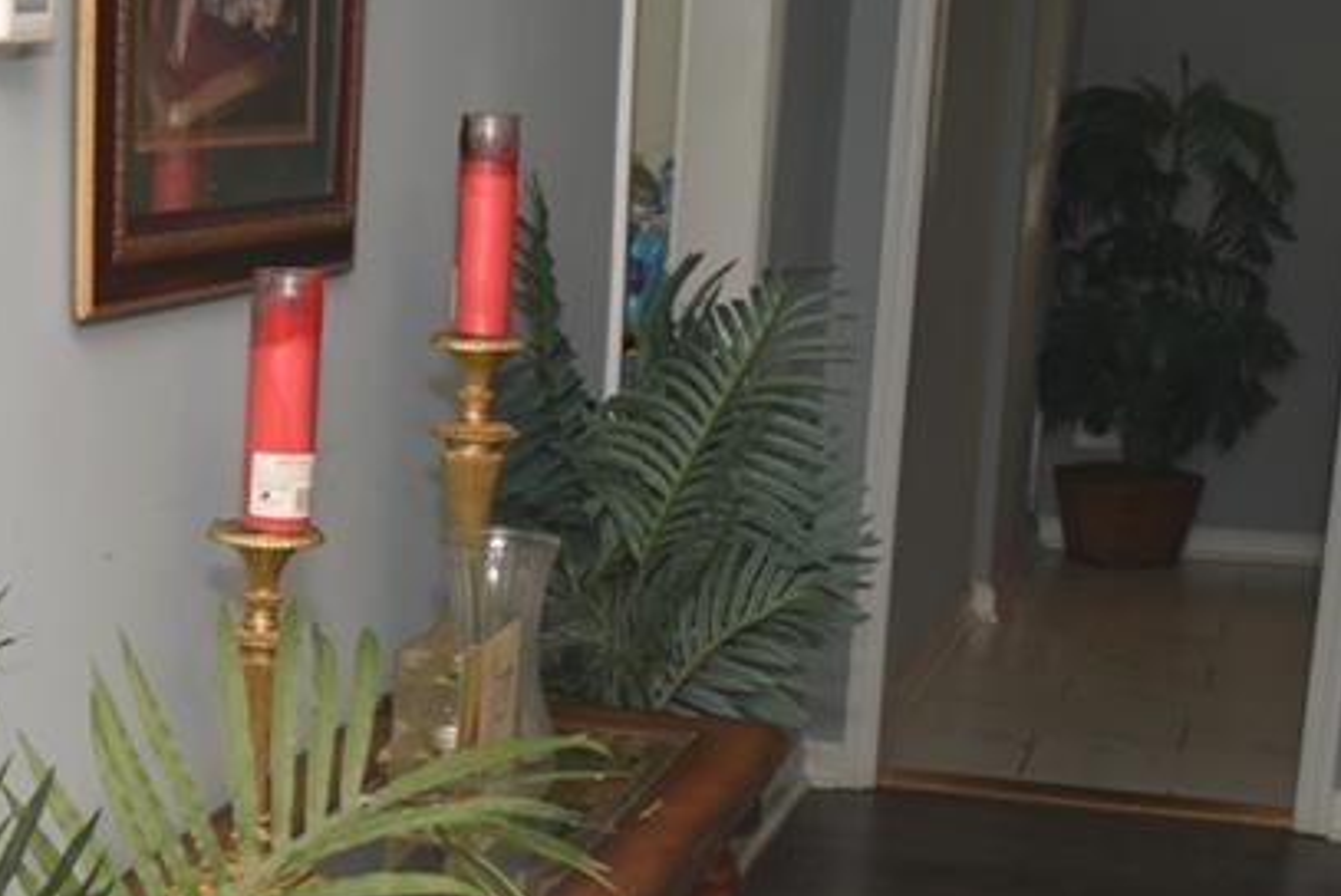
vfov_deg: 15.2
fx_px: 3280
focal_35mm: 88
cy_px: 957
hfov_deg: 22.7
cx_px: 191
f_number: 8
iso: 1250
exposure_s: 1/60
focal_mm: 35
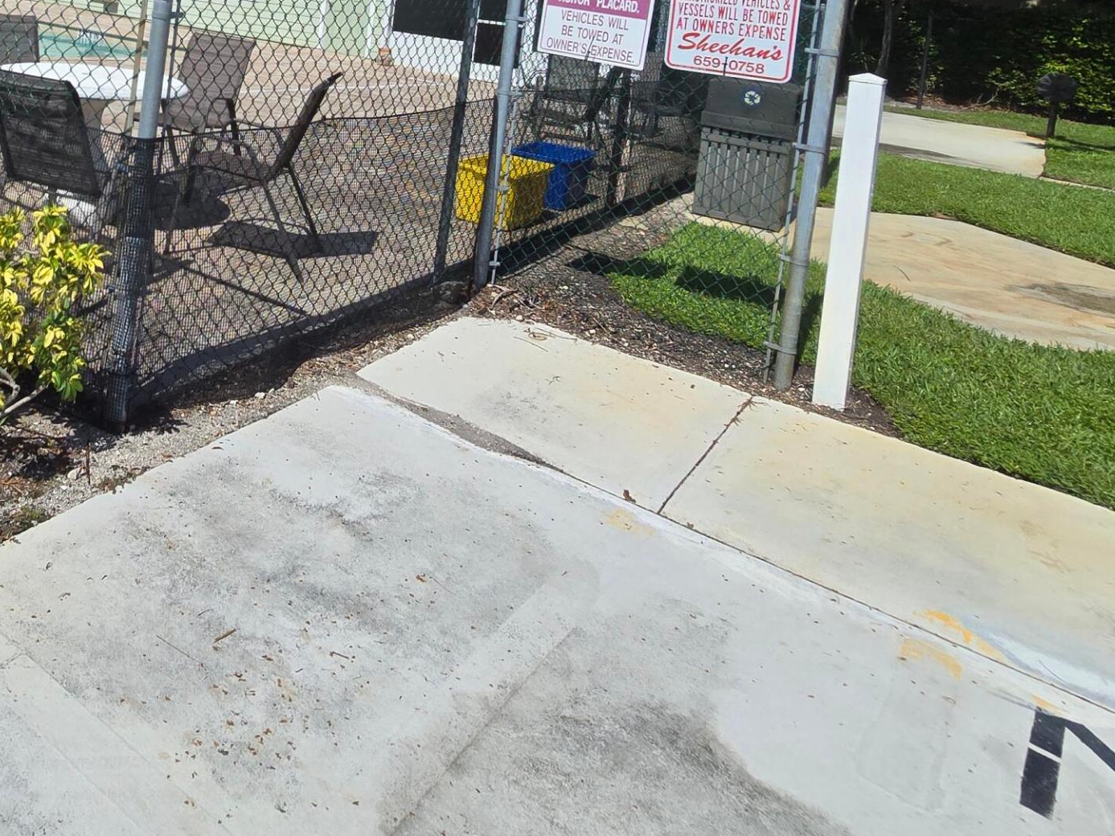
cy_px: 1
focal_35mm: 27
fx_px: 870
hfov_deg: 58.2
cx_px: 164
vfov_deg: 43.9
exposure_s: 1/3840
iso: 50
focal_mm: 2.2
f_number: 2.2
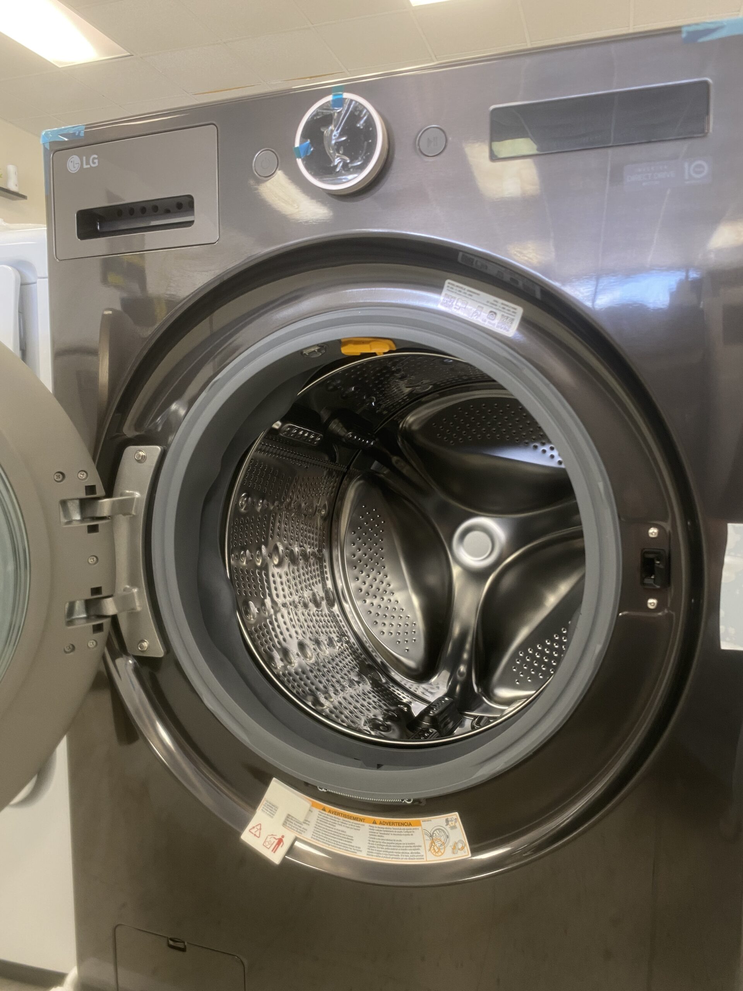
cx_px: 372
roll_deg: -0.4
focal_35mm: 26
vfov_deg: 67.3
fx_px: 744
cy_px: 496
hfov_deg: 53.1
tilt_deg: -3.8
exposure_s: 1/42
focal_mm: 4.25
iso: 100
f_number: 1.8
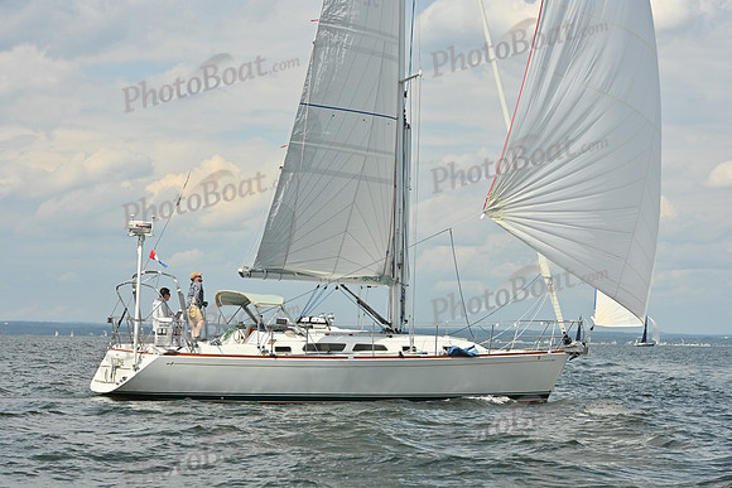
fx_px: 1993
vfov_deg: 14.0
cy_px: 244
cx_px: 366
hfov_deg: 20.8
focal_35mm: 98
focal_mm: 98
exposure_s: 1/1600
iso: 320
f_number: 9
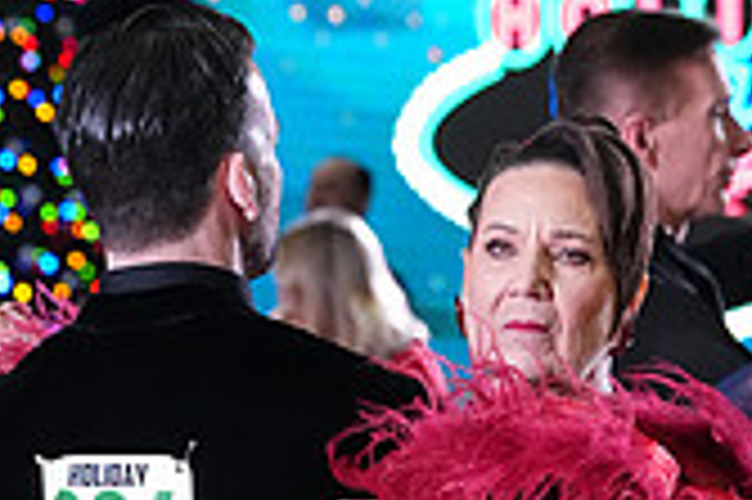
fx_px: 9015
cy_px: 1014
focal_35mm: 432
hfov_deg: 4.8
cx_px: 466
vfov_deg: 3.2
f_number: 5.6
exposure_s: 1/400
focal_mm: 124
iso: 10000
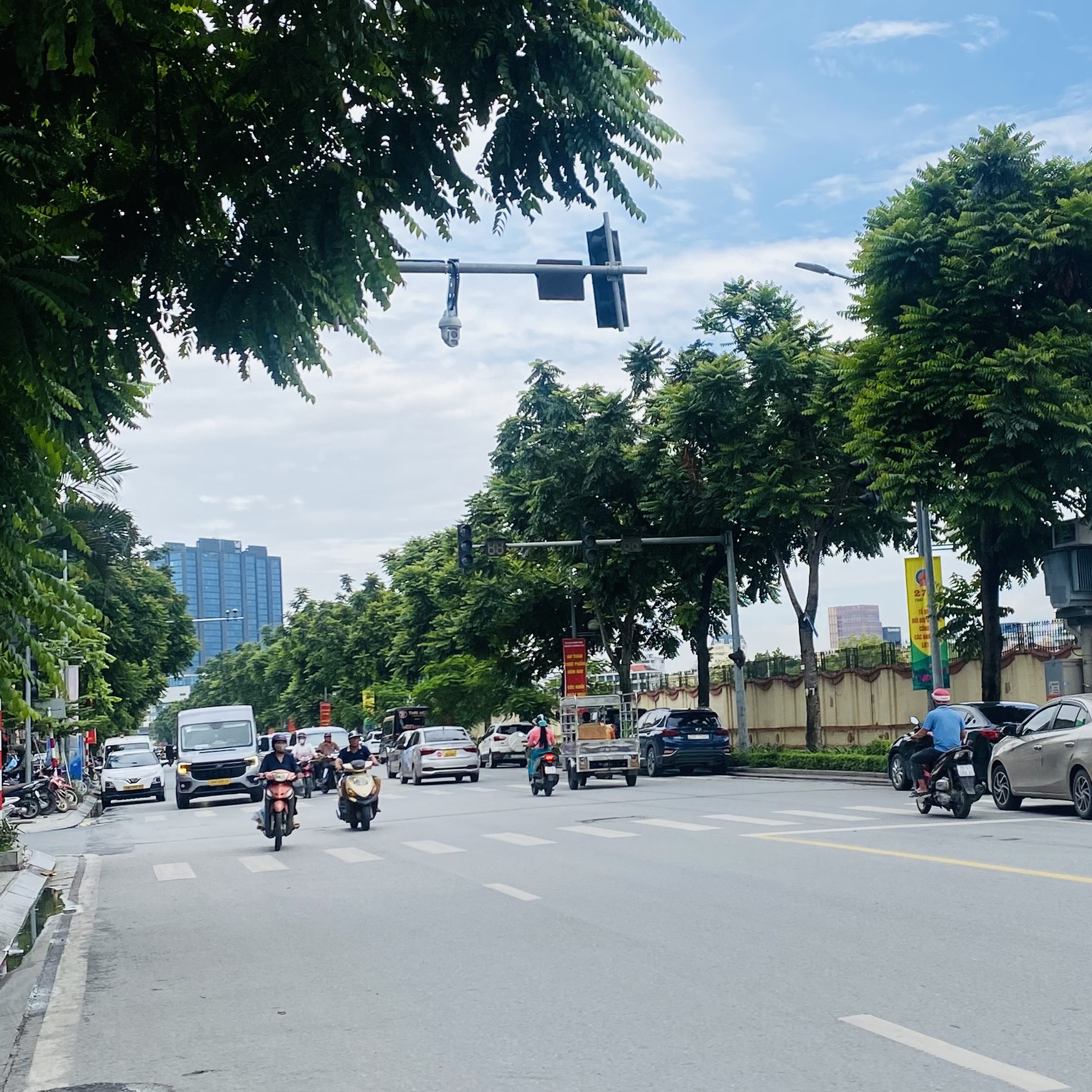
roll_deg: +2.8
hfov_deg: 32.0
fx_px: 1892
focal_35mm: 53
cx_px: 690
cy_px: 593
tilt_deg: +5.5
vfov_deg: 32.2
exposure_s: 1/2463
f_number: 1.8
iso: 32
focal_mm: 4.25
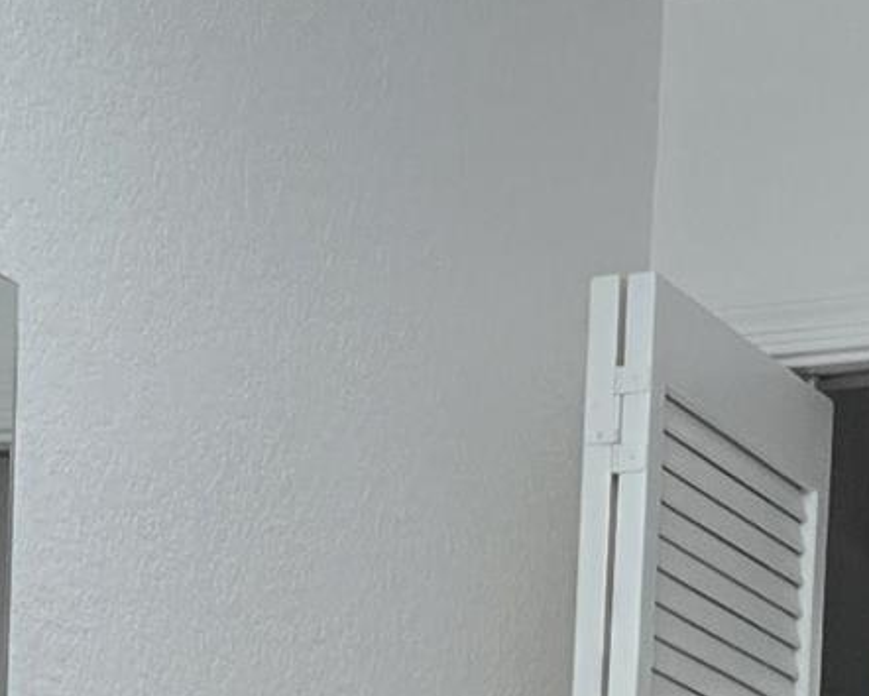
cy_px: 1750
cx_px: 830
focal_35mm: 156
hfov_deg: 12.2
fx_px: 4014
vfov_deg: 8.8
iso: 125
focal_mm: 5.4
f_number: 1.8
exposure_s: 1/120
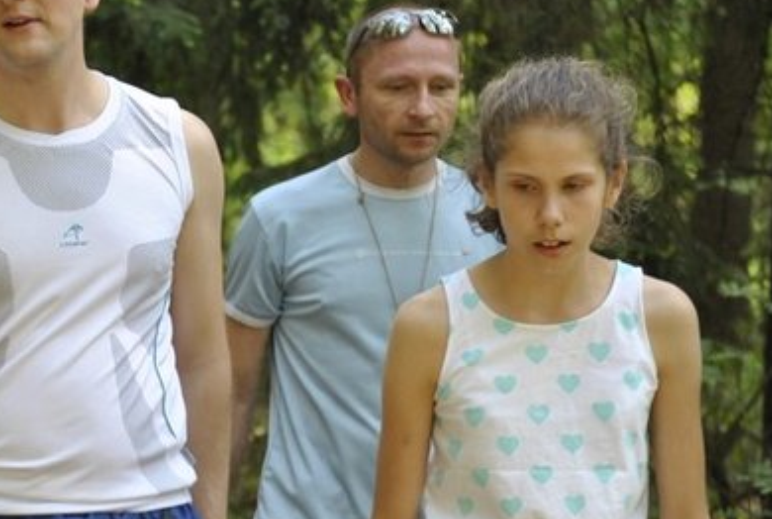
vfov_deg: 6.0
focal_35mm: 230
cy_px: 228
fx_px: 4944
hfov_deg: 8.9
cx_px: 156
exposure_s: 1/200
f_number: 4.5
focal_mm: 92
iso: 800
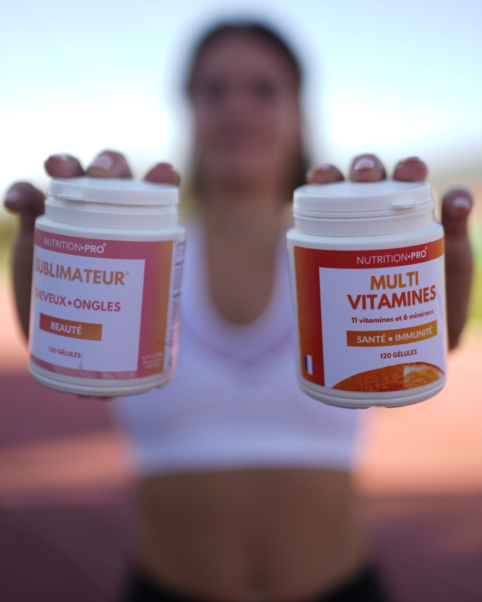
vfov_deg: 45.6
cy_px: 245
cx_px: 238
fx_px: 713
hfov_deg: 37.3
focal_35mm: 40
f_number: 1.4
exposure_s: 1/800
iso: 50
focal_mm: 35
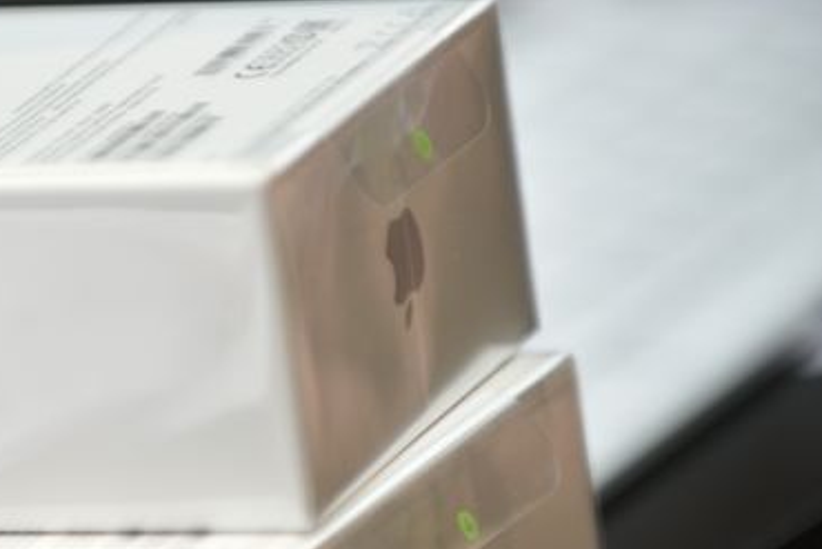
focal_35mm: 378
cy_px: 338
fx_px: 8634
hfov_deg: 5.4
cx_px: 69
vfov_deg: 3.6
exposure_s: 1/400
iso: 500
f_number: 2.8
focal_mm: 200
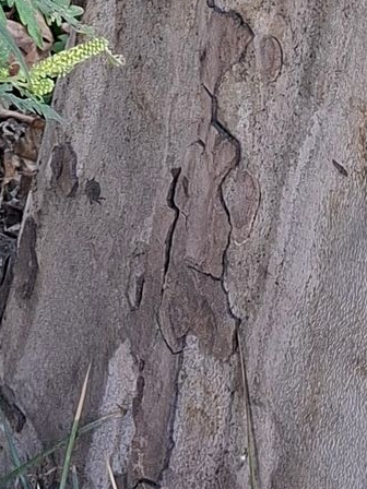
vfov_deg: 11.4
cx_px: -652
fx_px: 1937
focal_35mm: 137
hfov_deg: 9.1
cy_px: -768
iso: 100
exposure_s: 1/100
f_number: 1.8
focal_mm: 5.54
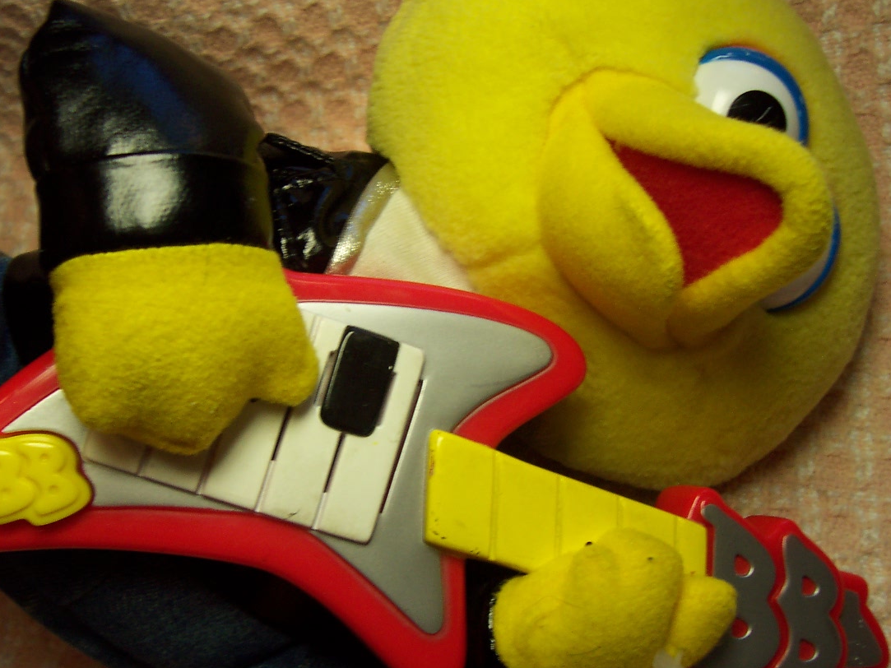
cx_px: 420
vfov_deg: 35.1
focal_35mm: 41
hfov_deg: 45.8
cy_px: 369
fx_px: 1055
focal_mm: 5.6
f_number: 2.8
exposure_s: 1/125
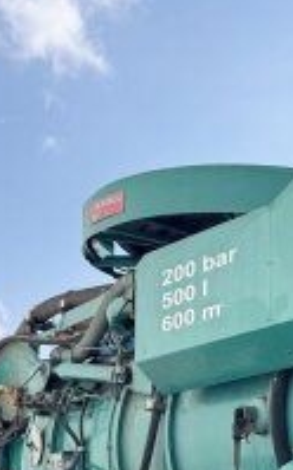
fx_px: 1050
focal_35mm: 82
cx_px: 458
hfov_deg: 14.6
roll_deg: +2.4
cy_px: 425
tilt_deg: +6.5
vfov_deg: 24.5
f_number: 1.78
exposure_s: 1/4049
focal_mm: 6.76
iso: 80
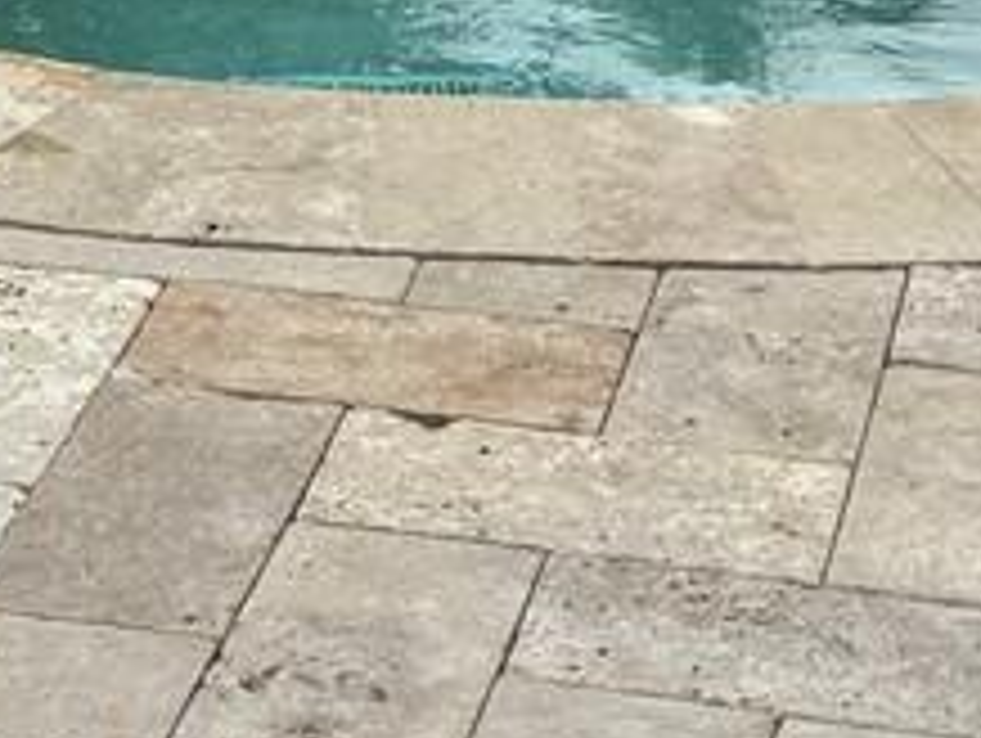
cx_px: 81
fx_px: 4993
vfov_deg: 7.8
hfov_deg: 11.1
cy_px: -1071
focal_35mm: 176
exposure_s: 1/1656
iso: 80
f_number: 1.78
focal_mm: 6.76
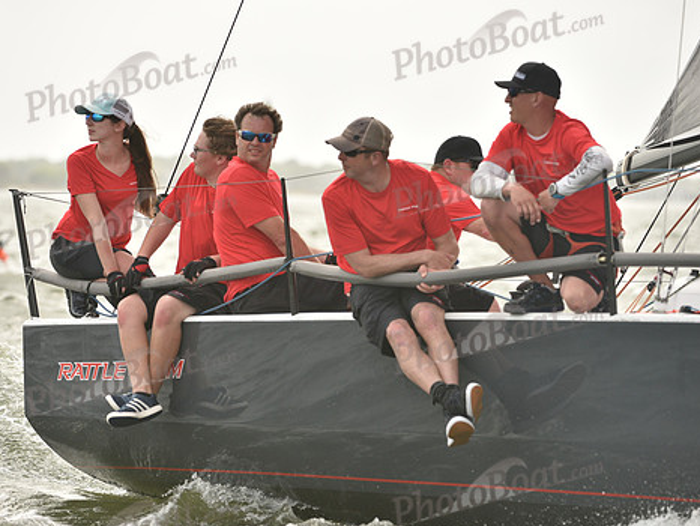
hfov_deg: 6.9
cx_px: 315
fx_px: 5807
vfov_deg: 5.2
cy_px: 279
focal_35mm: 287
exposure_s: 1/1250
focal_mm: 240
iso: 320
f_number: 4.5
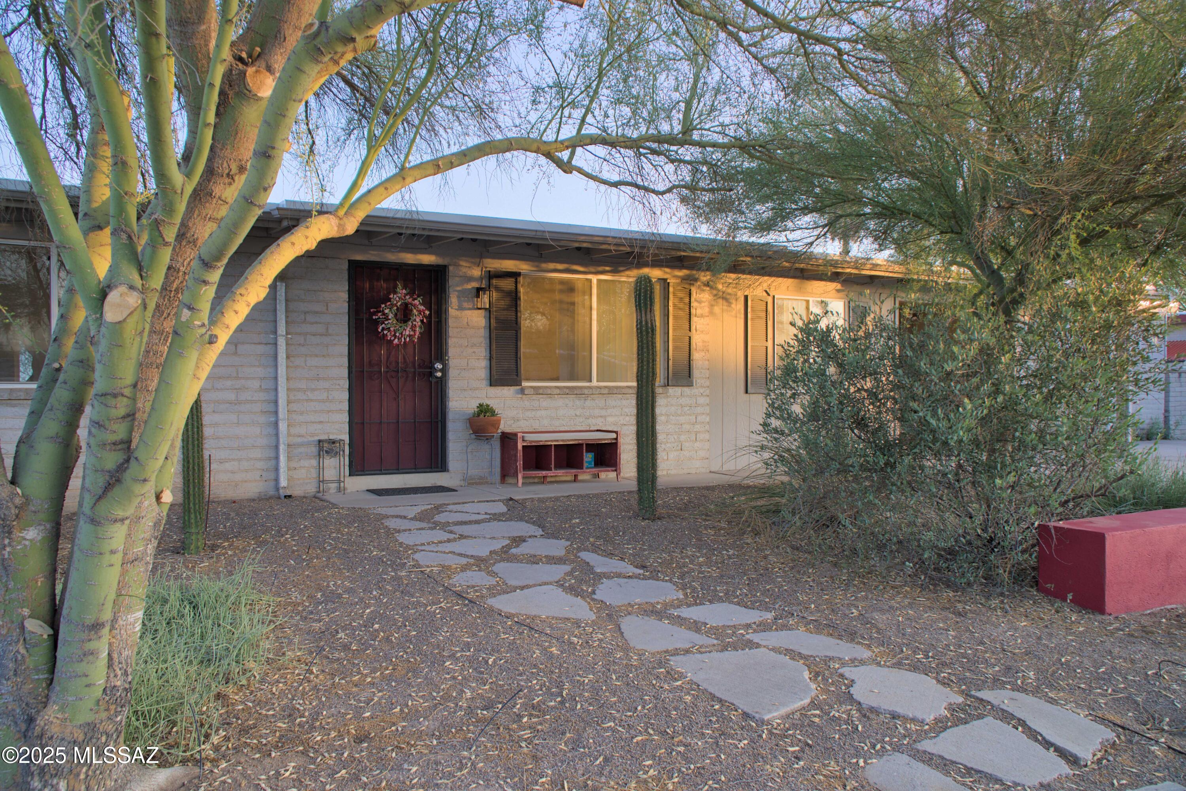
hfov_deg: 67.4
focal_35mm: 27
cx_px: 593
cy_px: 396
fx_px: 889
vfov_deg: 47.9
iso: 400
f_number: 8
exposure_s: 1/100
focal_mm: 18
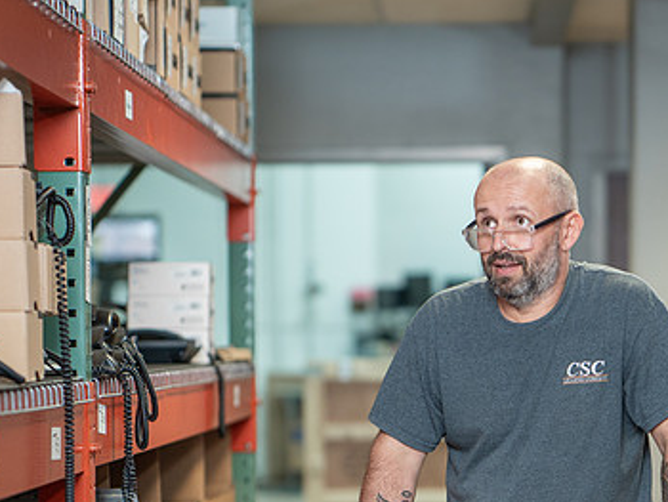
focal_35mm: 158
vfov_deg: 9.4
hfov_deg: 12.5
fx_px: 3051
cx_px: 509
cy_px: 401
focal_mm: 85
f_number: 2.2
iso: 1250
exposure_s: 1/250
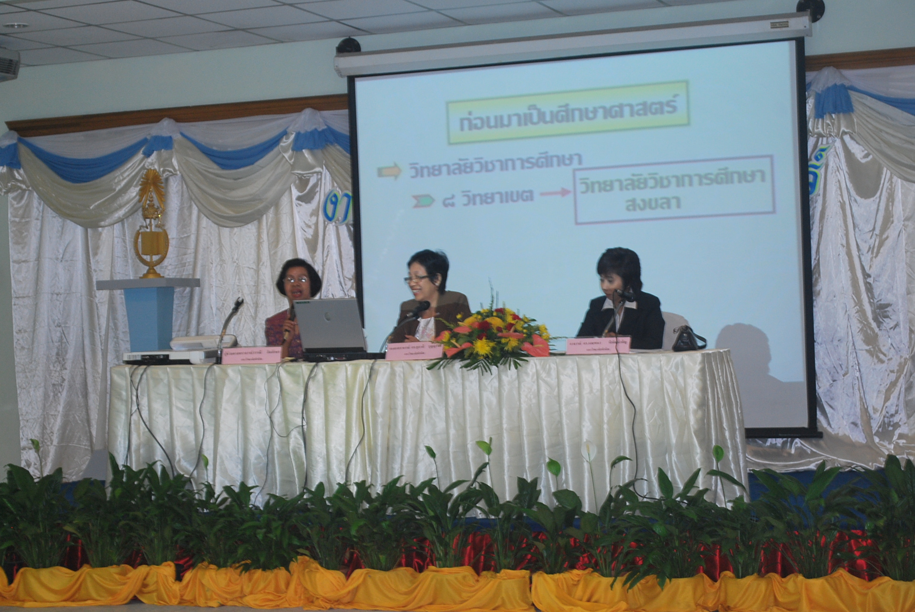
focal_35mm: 72
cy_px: 306
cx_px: 458
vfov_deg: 19.0
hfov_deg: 28.0
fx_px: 1832
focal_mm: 48
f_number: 5.6
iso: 400
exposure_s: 1/15
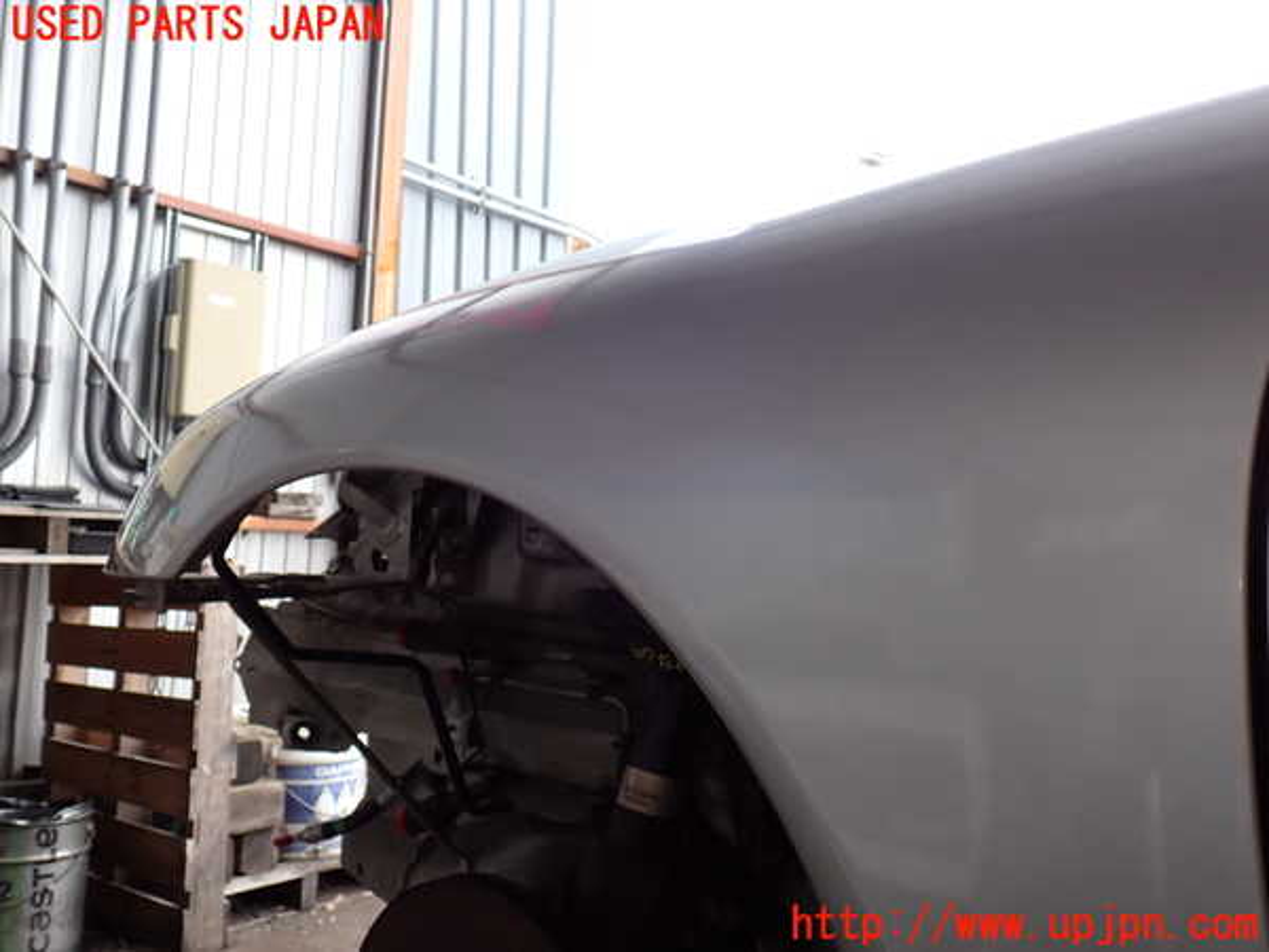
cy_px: 476
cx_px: 634
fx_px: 1100
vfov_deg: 46.8
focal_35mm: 30
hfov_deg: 60.0
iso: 100
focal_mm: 5.4
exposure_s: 1/80
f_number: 3.2
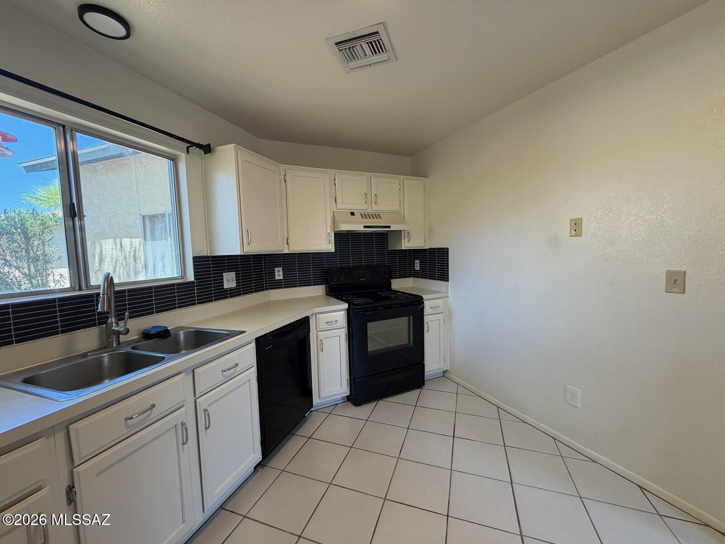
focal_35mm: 14
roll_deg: +2.0
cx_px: 362
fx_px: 293
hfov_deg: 102.1
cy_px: 272
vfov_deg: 85.7
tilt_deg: -1.7
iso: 200
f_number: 2.2
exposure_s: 1/120
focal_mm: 2.22
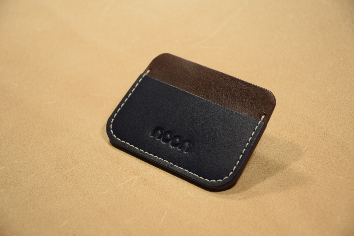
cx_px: 177
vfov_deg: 13.0
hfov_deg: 19.5
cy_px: 118
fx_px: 1032
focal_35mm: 105
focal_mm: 70
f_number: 5.6
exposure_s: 1/125
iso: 250
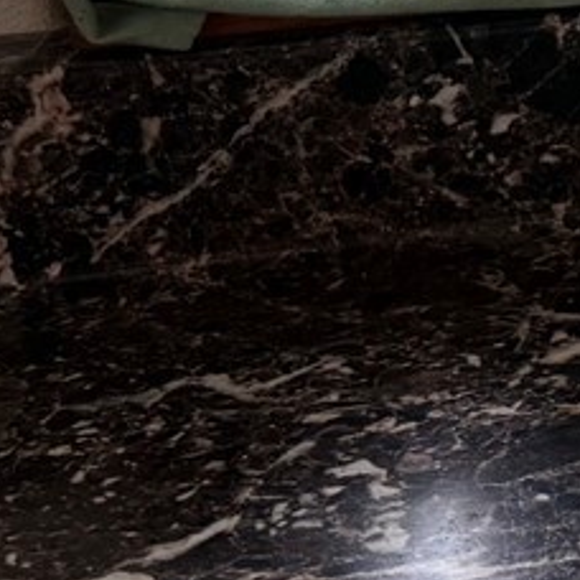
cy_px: -176
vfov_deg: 11.4
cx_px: 1531
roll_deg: +0.1
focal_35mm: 149
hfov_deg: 9.9
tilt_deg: -17.8
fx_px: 2825
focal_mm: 6.76
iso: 80
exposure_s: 1/120
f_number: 1.78
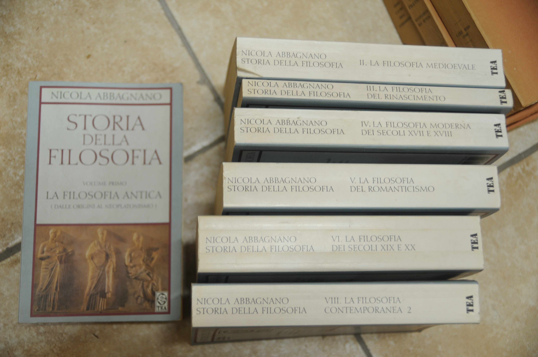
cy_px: 178
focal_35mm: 48
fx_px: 716
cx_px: 269
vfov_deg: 28.0
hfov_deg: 41.2
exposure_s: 1/25
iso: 200
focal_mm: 32
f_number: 2.8
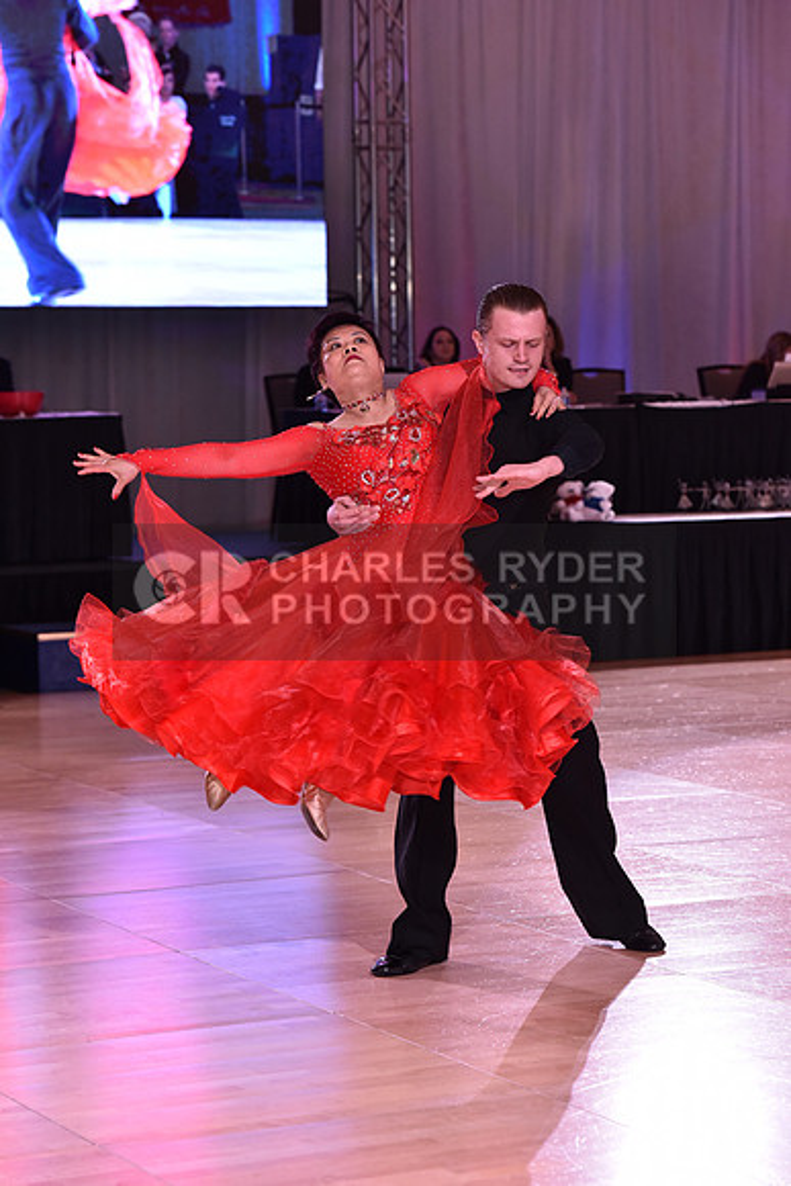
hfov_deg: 13.0
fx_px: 3458
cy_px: 593
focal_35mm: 105
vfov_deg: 19.5
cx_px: 396
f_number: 4.5
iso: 1600
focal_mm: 105
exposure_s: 1/250
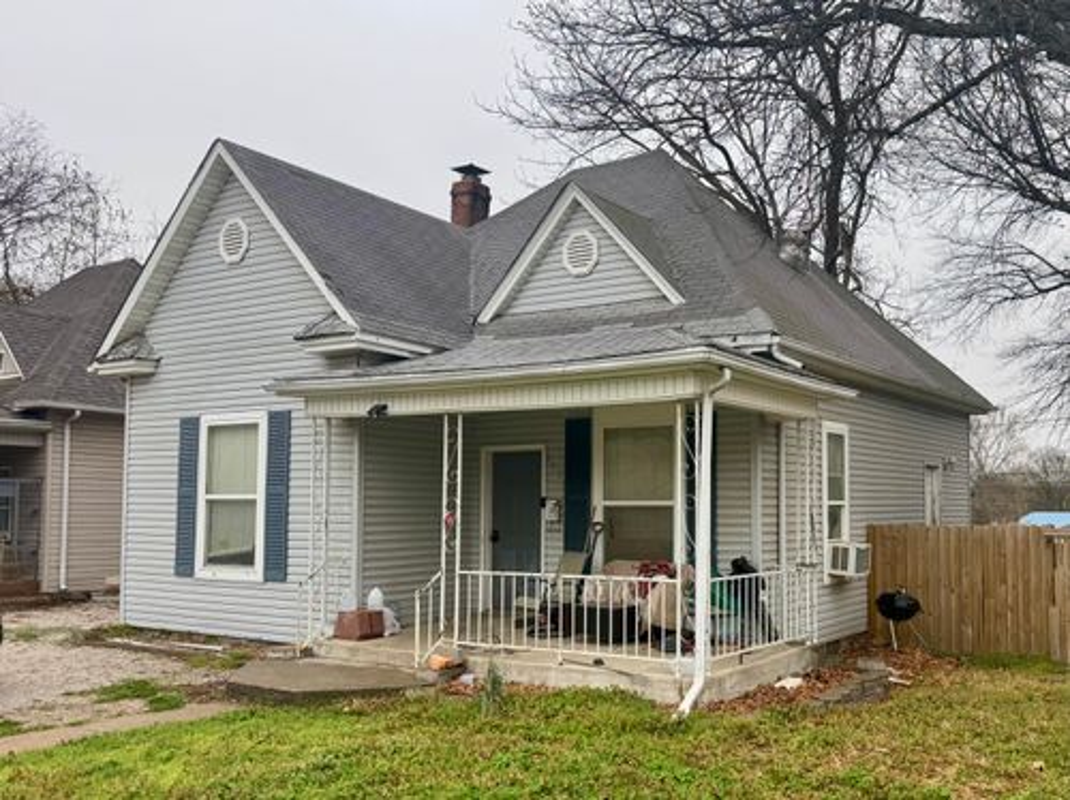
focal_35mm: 24
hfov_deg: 71.6
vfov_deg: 56.7
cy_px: 400
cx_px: 535
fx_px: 741
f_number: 1.78
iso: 50
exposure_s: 1/133
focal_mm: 6.76
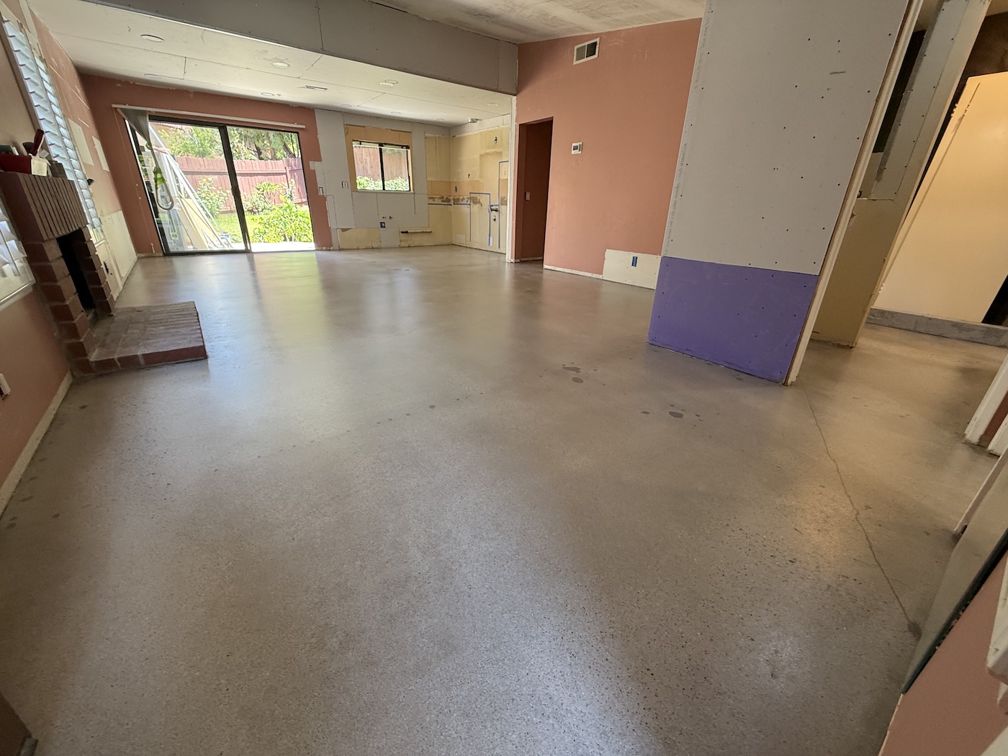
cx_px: 504
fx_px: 408
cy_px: 378
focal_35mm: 14
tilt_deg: -22.4
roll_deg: -1.1
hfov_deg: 102.1
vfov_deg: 85.7
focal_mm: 2.22
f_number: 2.2
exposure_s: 1/99
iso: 160
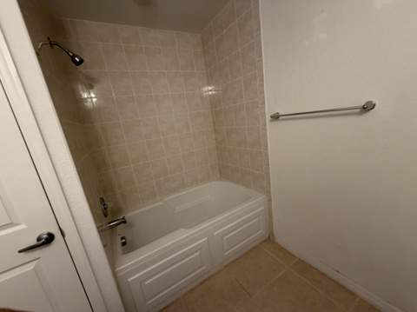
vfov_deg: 85.6
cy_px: 156
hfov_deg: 102.1
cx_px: 208
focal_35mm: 14
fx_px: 168
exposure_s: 1/60
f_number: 2.2
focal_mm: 2.22
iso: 250
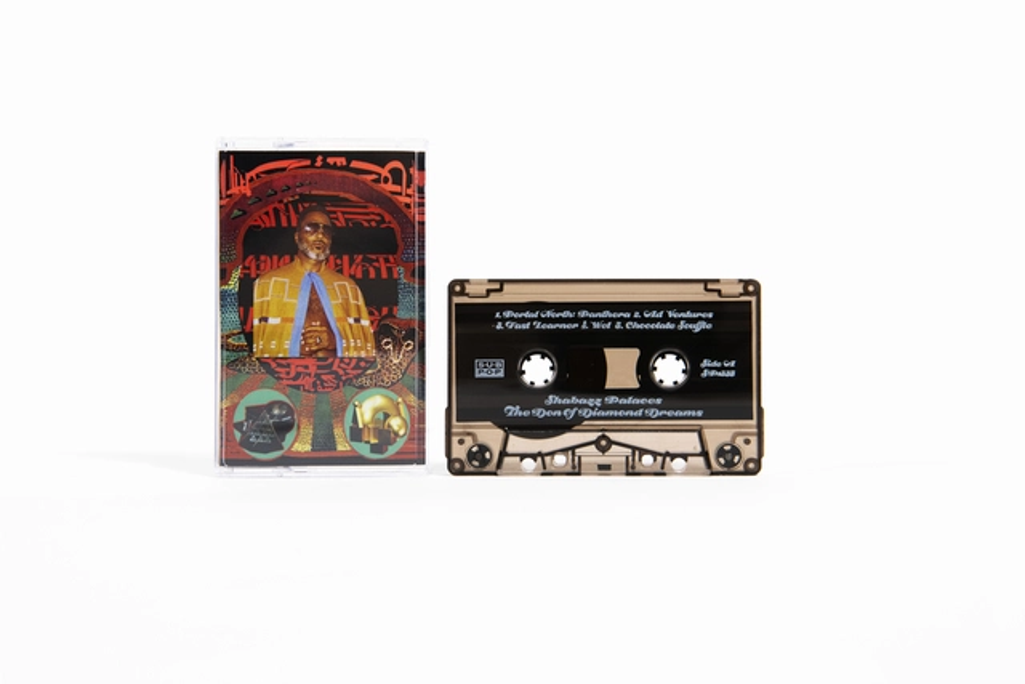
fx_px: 1993
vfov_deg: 19.5
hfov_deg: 28.8
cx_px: 512
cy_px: 342
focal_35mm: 70
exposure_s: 1/125
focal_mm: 70
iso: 400
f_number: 14
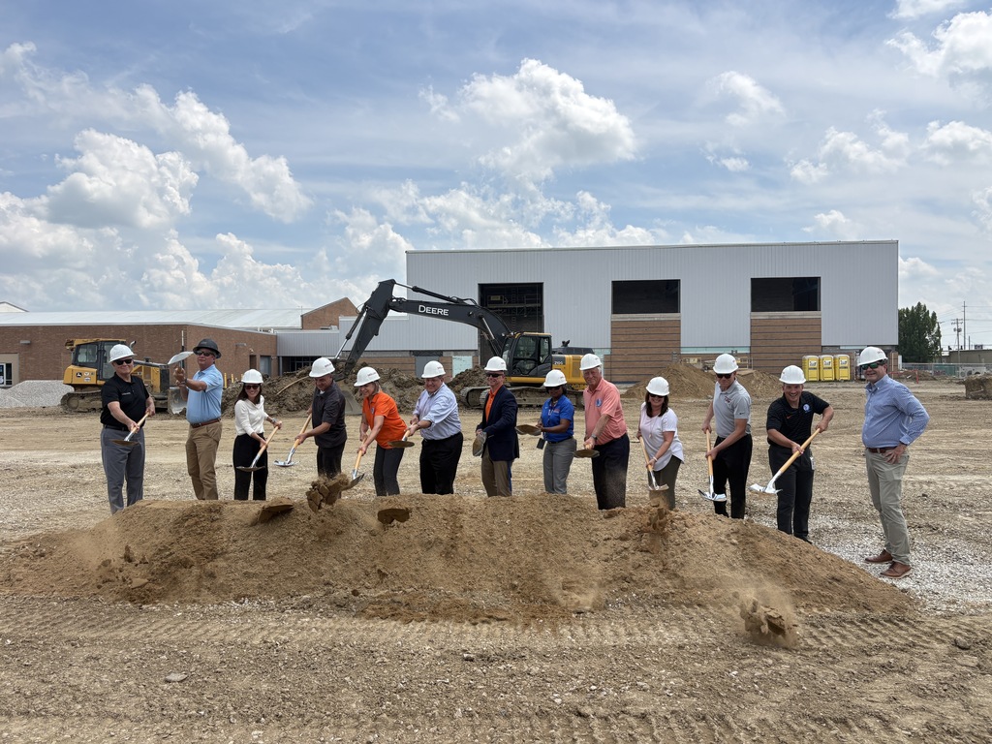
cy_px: 372
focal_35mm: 26
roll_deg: +1.2
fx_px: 745
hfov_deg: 67.3
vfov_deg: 53.1
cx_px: 496
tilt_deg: -0.2
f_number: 1.6
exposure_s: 1/3448
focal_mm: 5.96
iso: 64
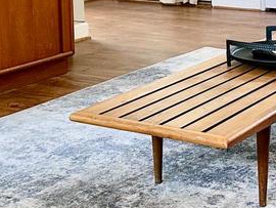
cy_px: -7
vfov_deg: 15.9
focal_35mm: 91
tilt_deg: -7.3
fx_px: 726
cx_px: 260
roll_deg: -0.5
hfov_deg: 21.0
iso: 250
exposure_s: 1/60
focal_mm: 6.86
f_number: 1.78
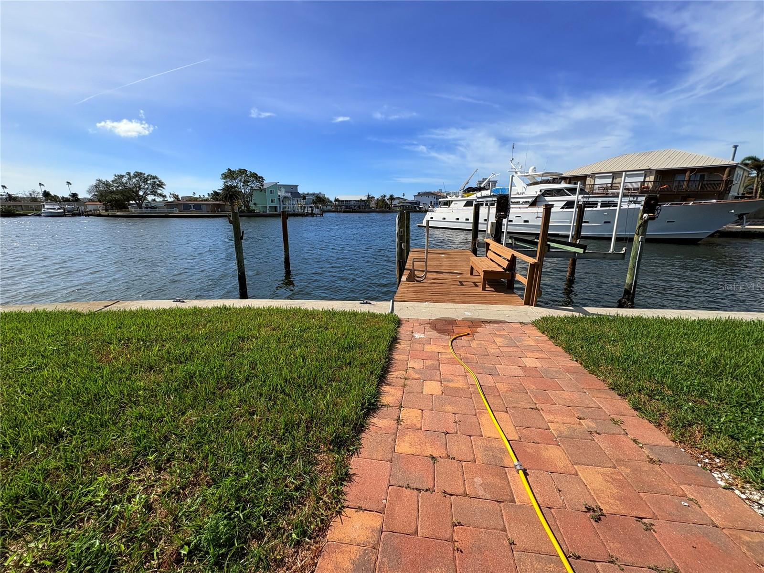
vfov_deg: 85.7
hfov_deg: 102.1
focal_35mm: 14
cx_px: 382
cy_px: 286
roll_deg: +0.2
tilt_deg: -14.4
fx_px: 309
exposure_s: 1/2770
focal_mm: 2.22
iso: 40
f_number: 2.2
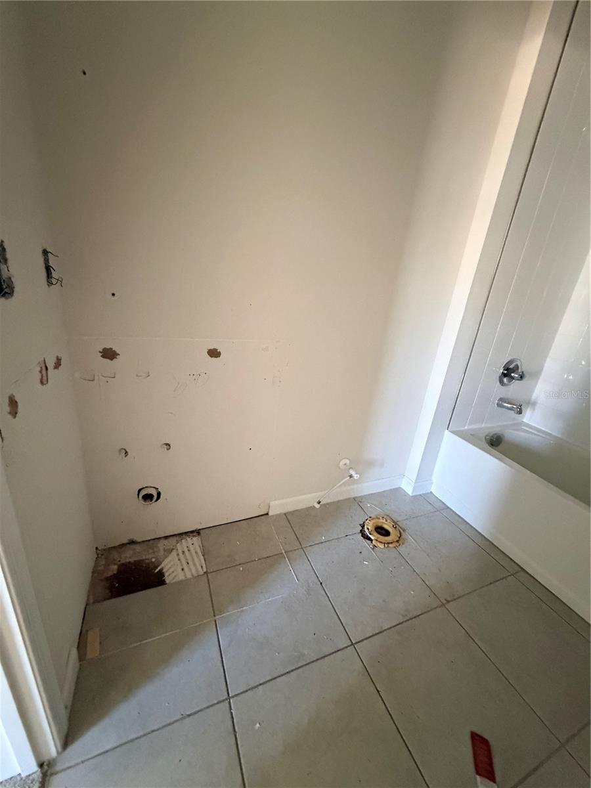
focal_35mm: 14
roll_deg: -7.0
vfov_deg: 102.1
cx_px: 296
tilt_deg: -19.1
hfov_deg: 85.7
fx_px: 319
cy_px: 394
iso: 1000
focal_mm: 2.22
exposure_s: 1/60
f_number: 2.2
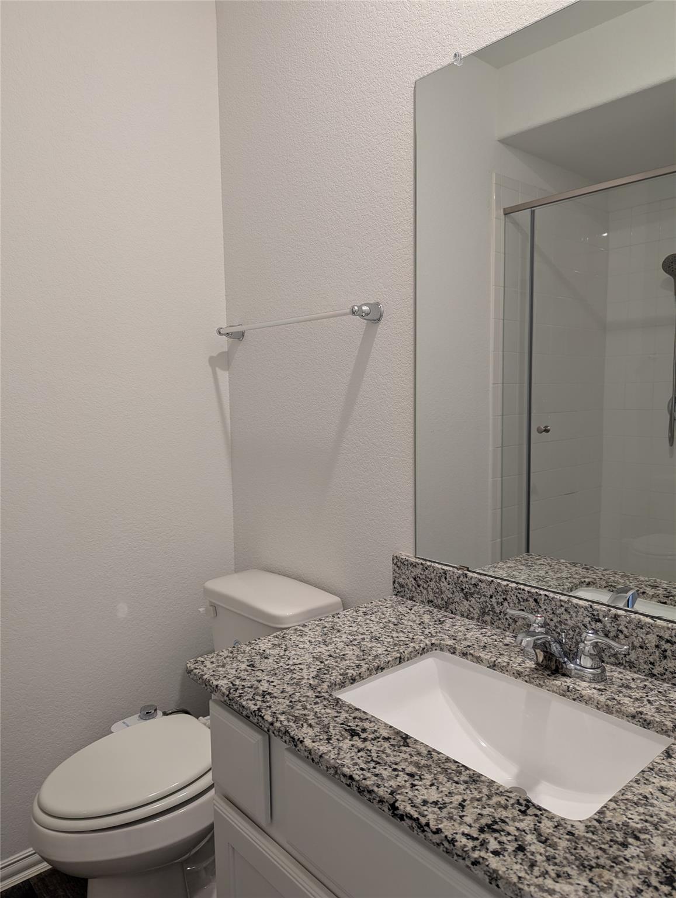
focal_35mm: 24
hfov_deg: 56.9
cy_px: 449
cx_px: 338
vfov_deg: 71.5
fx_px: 623
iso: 65
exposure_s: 1/24
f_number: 1.85
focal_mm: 6.81
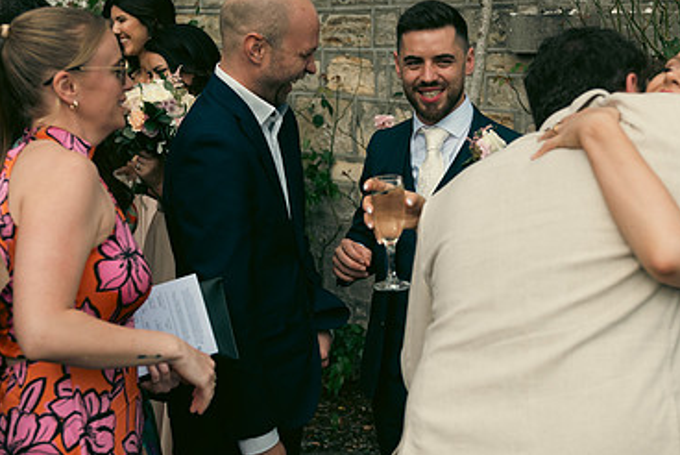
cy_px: 184
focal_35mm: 63
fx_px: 1191
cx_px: 340
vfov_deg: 21.6
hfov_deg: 31.9
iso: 100
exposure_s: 1/1600
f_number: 3.5
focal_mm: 40
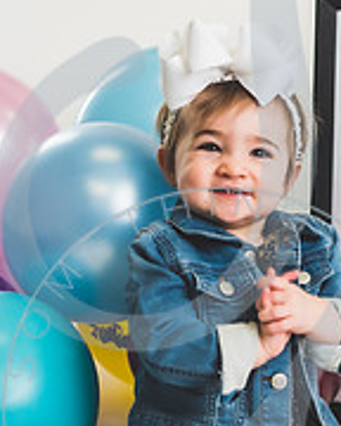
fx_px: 1476
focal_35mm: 117
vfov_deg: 16.4
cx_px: 329
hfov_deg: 13.0
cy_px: 227
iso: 200
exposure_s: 1/160
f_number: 2.8
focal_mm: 50
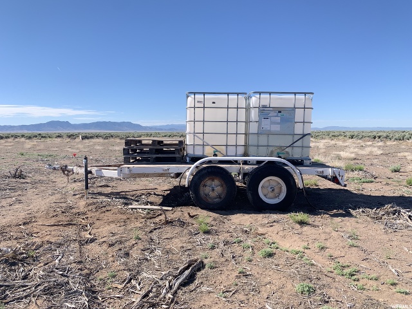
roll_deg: +0.2
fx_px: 309
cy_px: 154
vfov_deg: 53.1
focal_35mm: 26
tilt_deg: -3.2
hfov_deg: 67.3
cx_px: 206
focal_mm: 4.25
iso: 25
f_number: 1.8
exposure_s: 1/1427
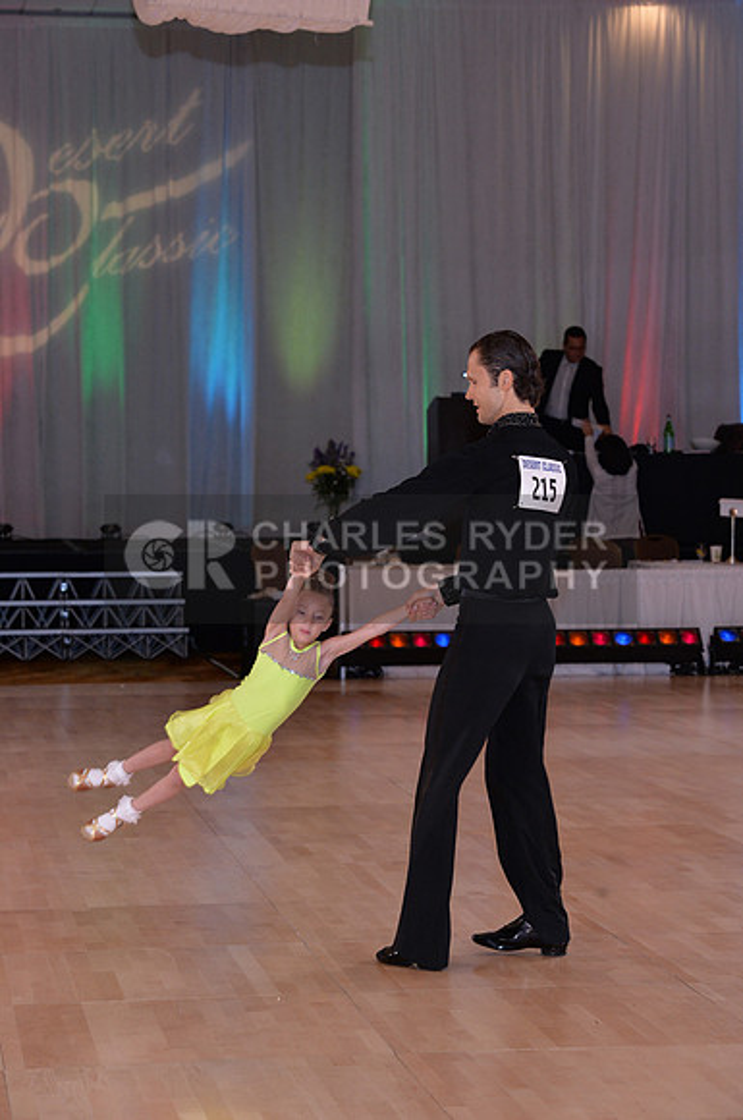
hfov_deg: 12.2
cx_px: 372
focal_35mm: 112
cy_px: 560
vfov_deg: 18.3
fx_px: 3477
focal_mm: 112
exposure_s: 1/250
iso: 2000
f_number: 6.3
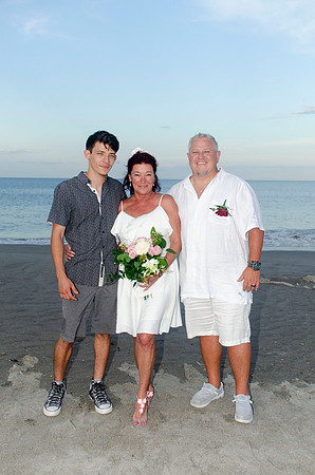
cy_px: 238
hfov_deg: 34.1
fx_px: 514
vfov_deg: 49.6
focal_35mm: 39
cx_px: 158
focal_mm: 26
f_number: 6.3
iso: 200
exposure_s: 1/250
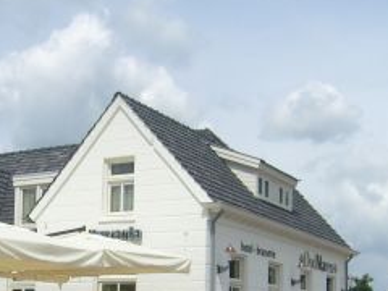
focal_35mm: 73
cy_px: 292
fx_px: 818
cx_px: 66
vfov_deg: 19.6
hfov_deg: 26.1
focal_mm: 5.8
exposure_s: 1/500
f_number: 7.1
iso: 80
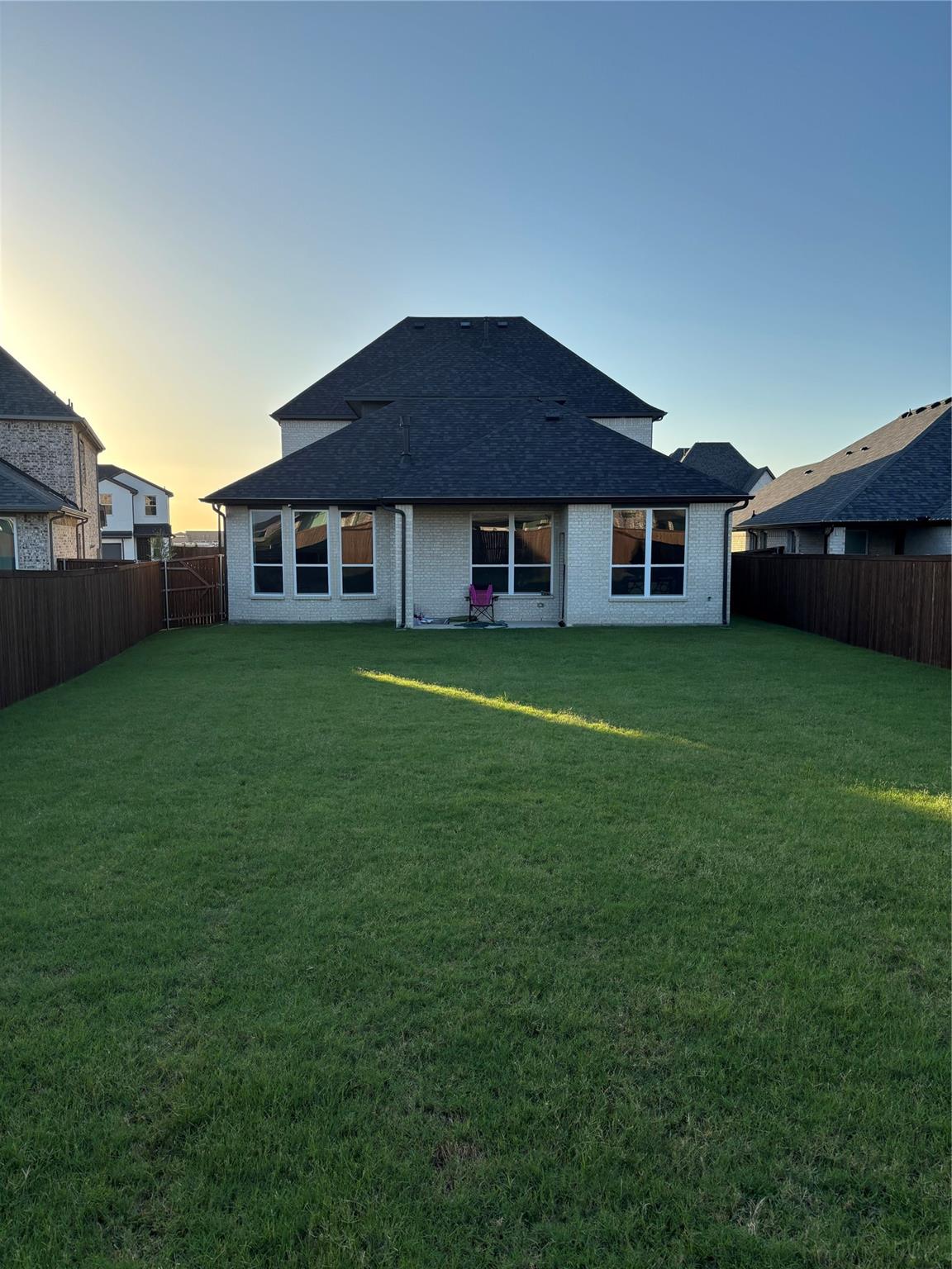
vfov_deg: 67.3
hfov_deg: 53.1
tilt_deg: -6.6
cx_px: 476
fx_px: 953
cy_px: 634
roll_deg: -1.0
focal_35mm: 26
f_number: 1.6
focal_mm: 5.96
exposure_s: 1/2024
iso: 50
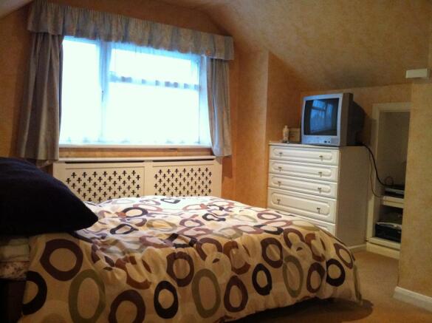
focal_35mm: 35
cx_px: 216
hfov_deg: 52.7
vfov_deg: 40.6
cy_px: 162
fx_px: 436
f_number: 2.8
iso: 500
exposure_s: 1/17
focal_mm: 3.85
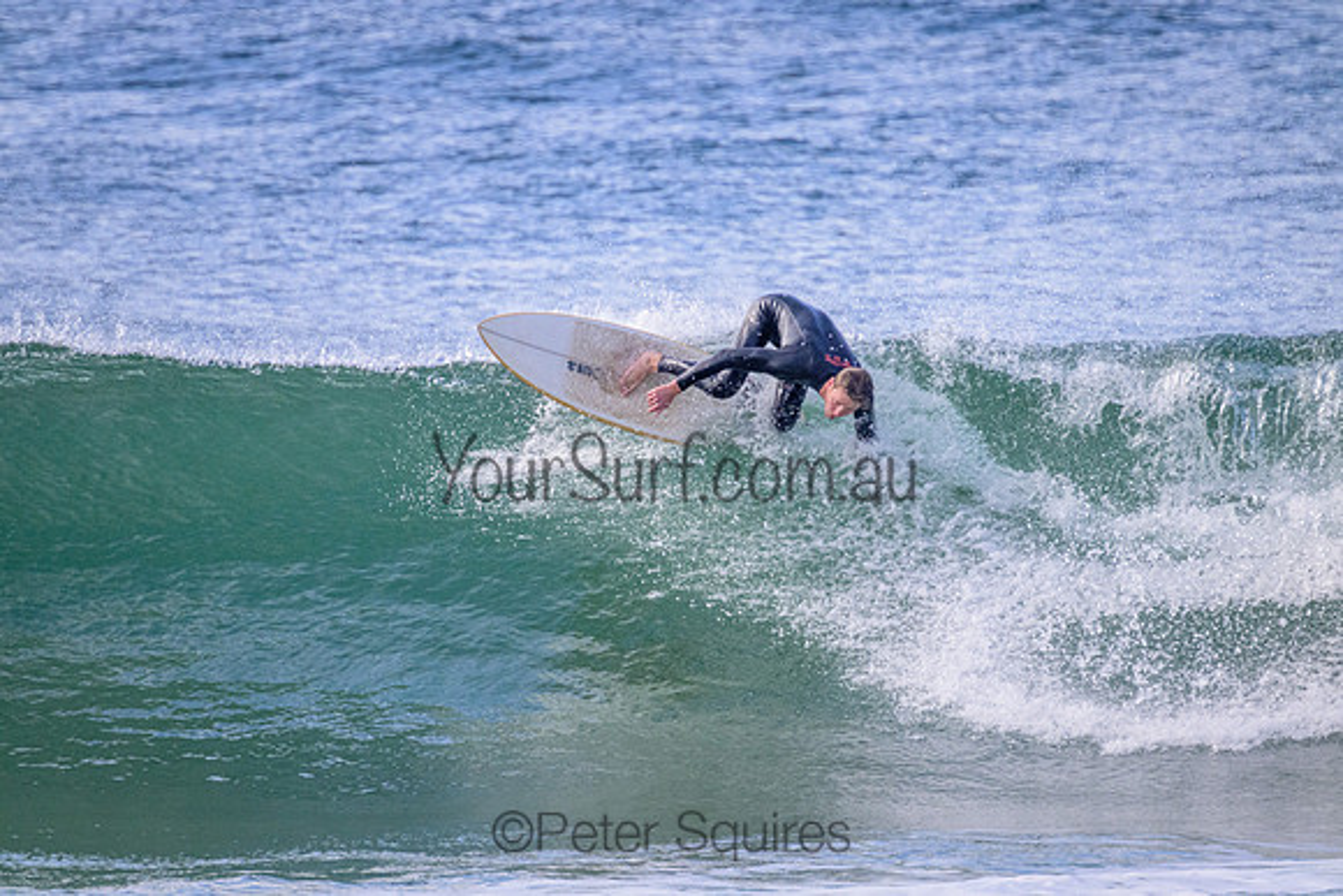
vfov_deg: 1.7
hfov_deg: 2.6
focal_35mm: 800
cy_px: 448
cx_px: 672
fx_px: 29850
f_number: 11
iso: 3200
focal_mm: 800
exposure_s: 1/2000
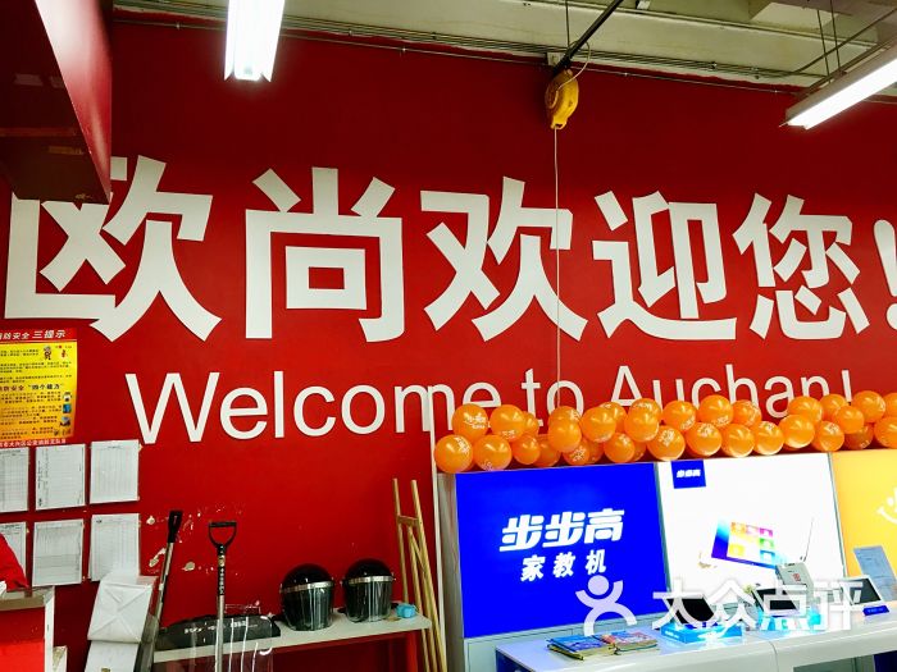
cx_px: 448
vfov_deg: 48.2
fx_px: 751
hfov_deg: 61.7
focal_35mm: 29
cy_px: 336
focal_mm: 4.15
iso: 32
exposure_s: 1/33
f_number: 2.2
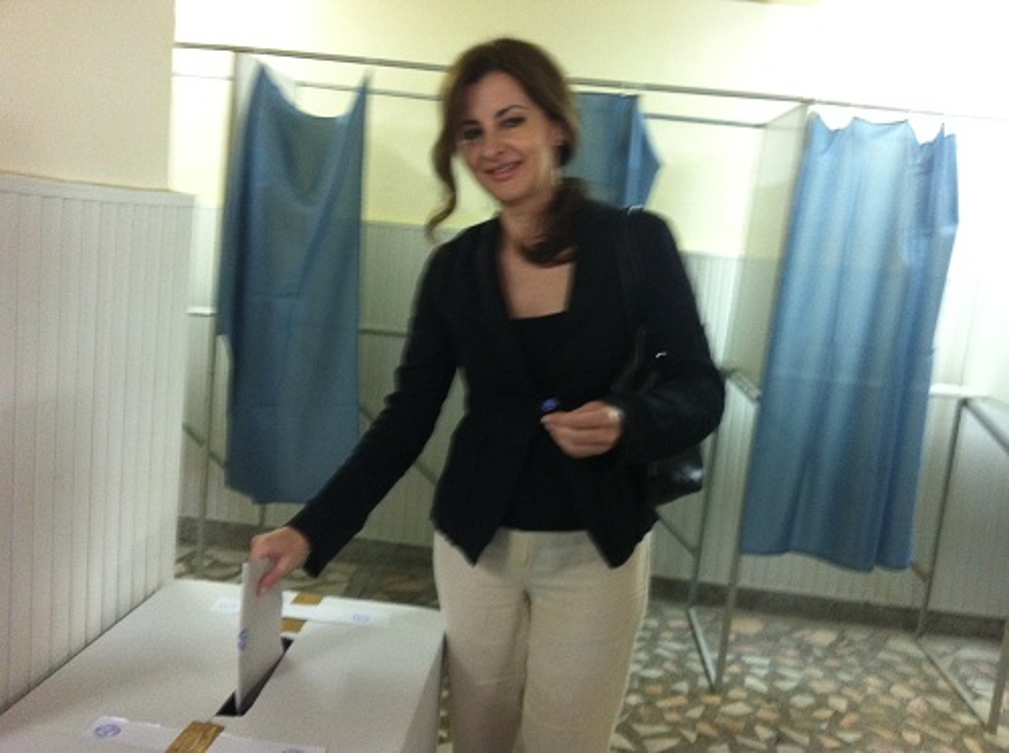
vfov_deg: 40.6
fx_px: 1018
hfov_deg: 52.7
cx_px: 504
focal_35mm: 35
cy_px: 376
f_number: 2.8
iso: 200
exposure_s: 1/15
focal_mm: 3.85
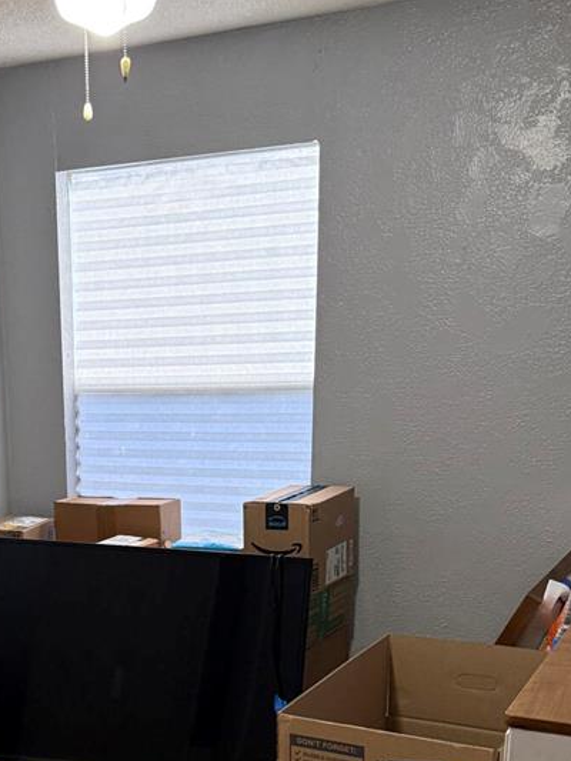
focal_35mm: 54
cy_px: 650
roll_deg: +2.1
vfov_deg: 34.0
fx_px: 1187
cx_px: 30
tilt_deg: -16.2
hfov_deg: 25.9
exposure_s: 1/59
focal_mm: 6.76
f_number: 1.78
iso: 320
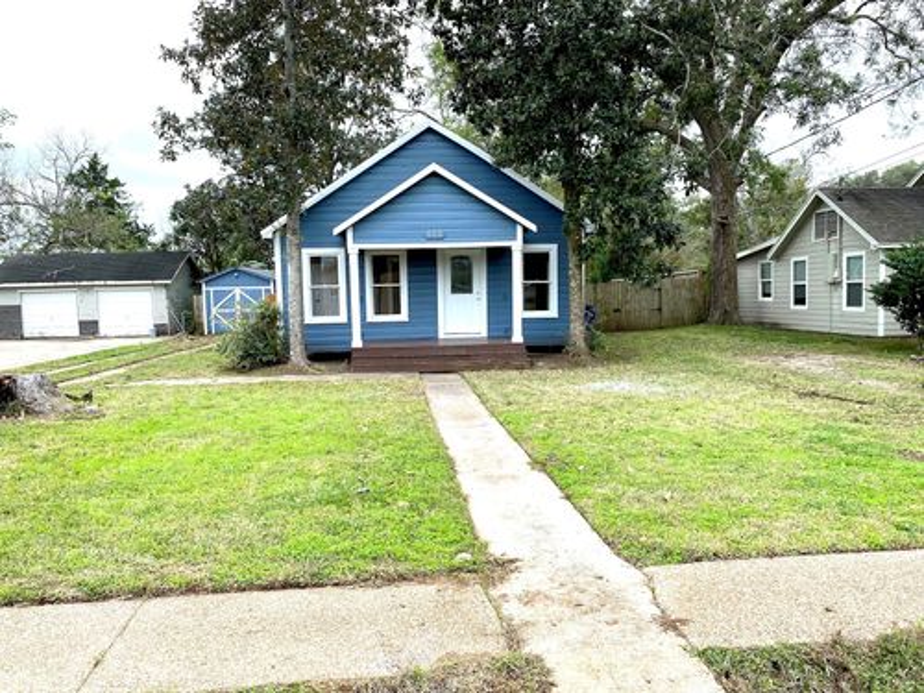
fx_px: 694
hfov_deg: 67.3
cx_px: 462
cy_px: 346
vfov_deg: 53.1
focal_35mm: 26
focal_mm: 4.25
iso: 32
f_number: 1.8
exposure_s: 1/942
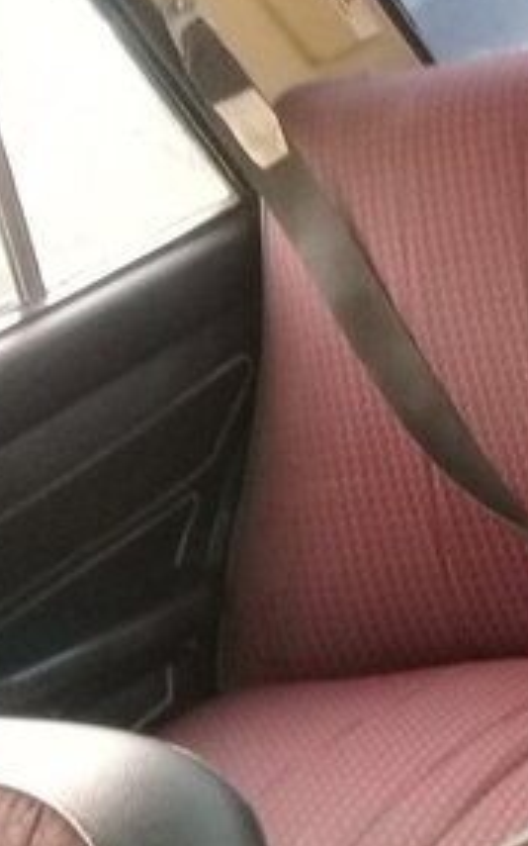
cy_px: 476
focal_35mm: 76
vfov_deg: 27.1
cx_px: 887
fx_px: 1751
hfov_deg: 15.3
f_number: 2.2
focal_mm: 3.3
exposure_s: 1/33
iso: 160
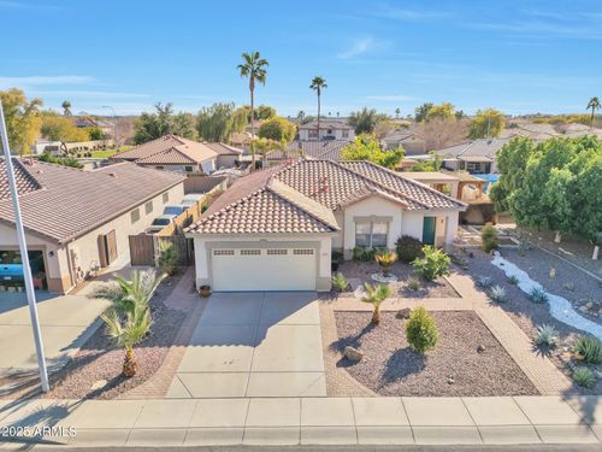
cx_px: 301
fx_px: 417
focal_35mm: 24
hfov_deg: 71.6
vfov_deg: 56.8
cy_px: 226
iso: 110
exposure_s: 1/3000
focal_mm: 6.72
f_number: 1.7
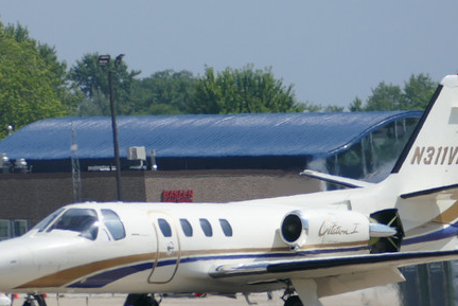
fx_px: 7539
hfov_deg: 3.5
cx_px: 258
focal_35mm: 592
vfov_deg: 2.3
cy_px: 188
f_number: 4
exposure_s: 1/2000
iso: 125
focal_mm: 146
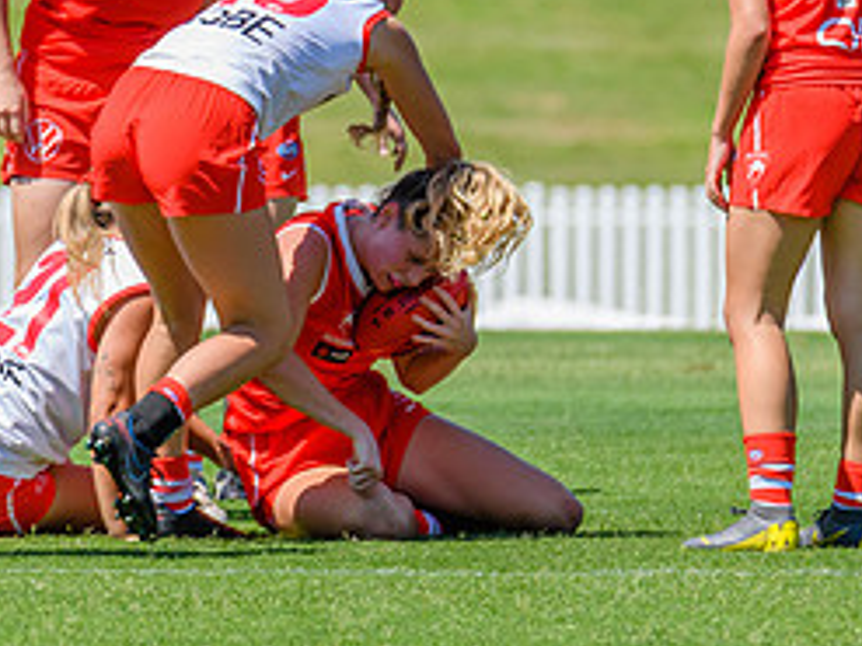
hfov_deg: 1.9
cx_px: 534
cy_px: 140
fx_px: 26035
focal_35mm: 1046
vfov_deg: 1.4
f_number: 9
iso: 800
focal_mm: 400
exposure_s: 1/2000
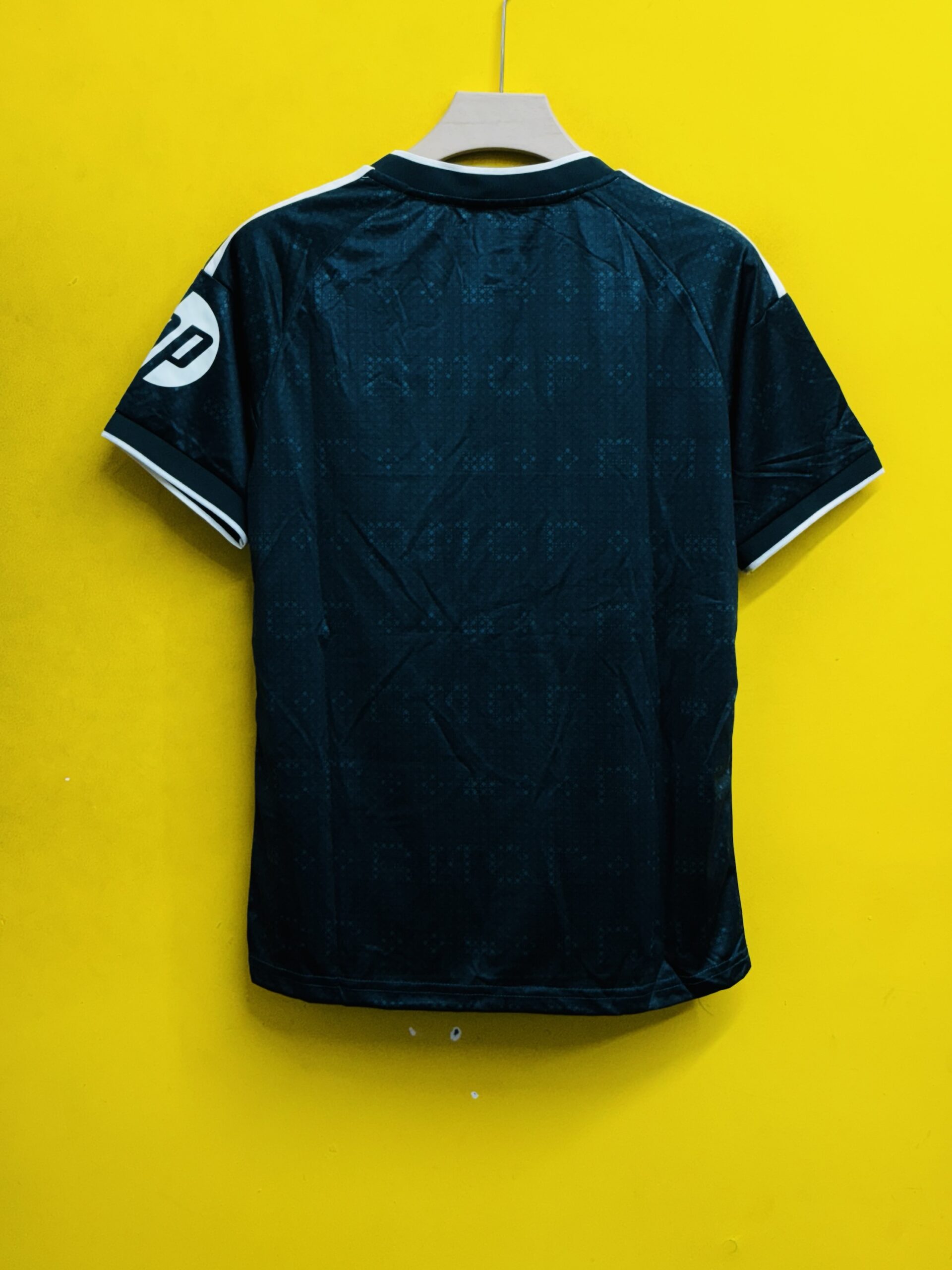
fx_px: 1907
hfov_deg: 28.0
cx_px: 476
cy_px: 635
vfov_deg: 36.8
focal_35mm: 52
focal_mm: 5.96
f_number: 1.6
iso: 50
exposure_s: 1/100
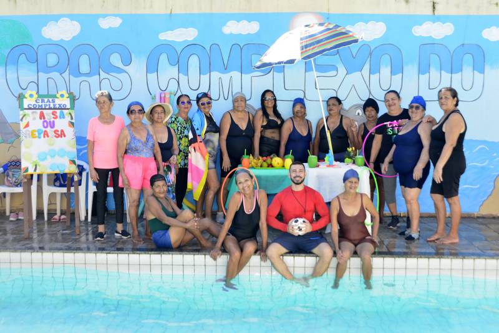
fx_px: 527
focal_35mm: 38
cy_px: 166
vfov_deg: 35.0
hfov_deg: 50.7
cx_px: 250
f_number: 8
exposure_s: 1/250
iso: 500
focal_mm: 38
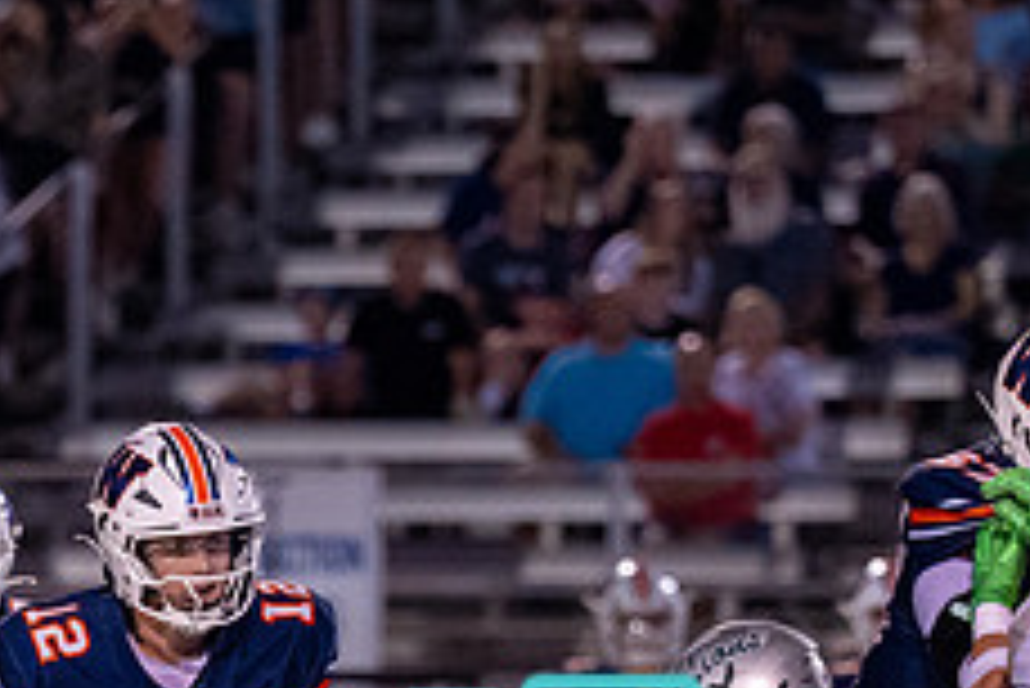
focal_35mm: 660
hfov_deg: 3.1
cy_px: 941
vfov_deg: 2.1
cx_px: 164
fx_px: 18895
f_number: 2.8
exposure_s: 1/1000
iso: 3200
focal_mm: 167
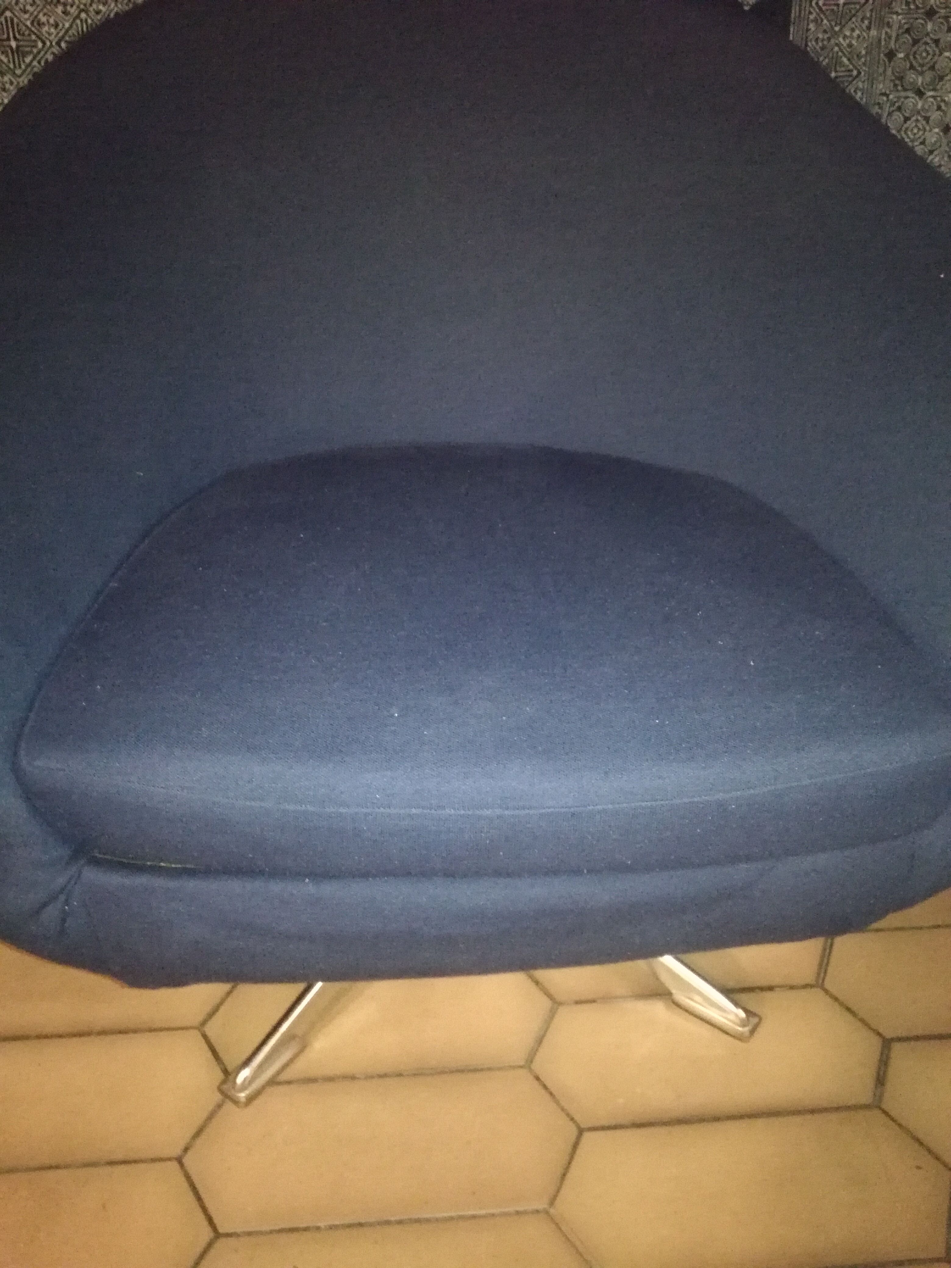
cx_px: 476
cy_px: 634
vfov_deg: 65.3
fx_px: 989
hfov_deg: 51.4
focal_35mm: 27
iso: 3200
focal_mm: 3.79
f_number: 2
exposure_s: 1/12.5
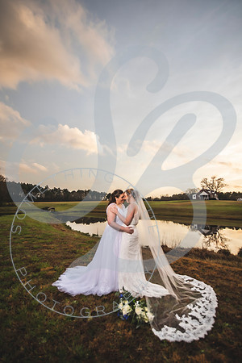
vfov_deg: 93.3
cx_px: 121
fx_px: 171
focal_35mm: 17
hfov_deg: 70.4
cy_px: 182
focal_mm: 17
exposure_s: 1/1600
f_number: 2.8
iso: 320
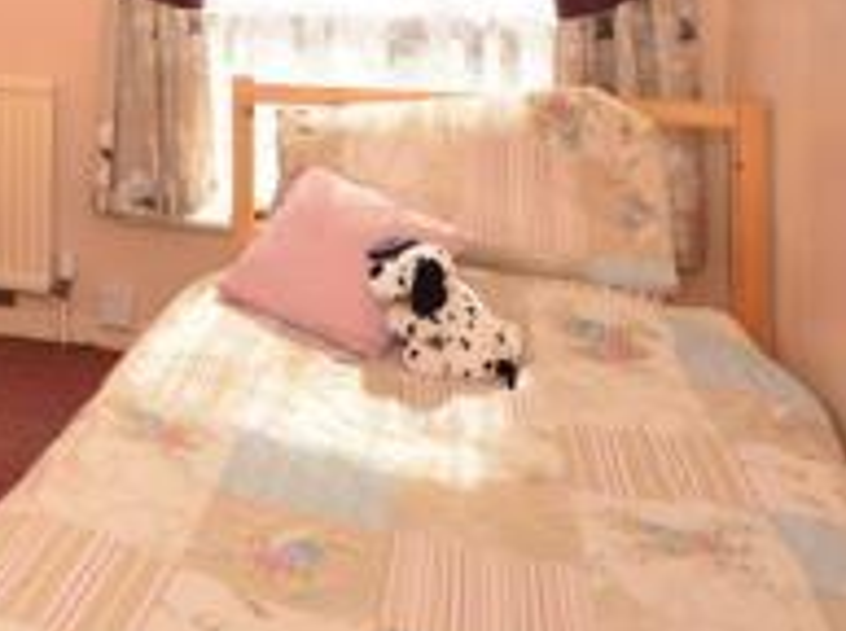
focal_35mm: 49
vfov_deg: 27.1
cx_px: -96
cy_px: -61
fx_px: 1195
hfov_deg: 33.6
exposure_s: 1/200
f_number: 4
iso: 200
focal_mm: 10
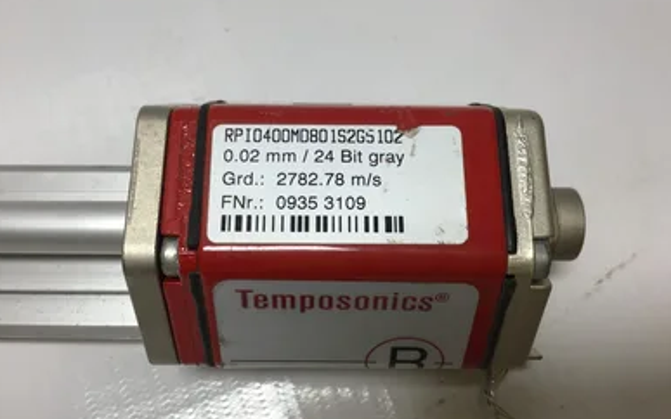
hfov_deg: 56.7
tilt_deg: -72.0
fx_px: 622
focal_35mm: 34
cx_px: 335
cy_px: 220
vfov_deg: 37.3
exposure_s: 1/238
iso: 25
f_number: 2.4
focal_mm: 3.3
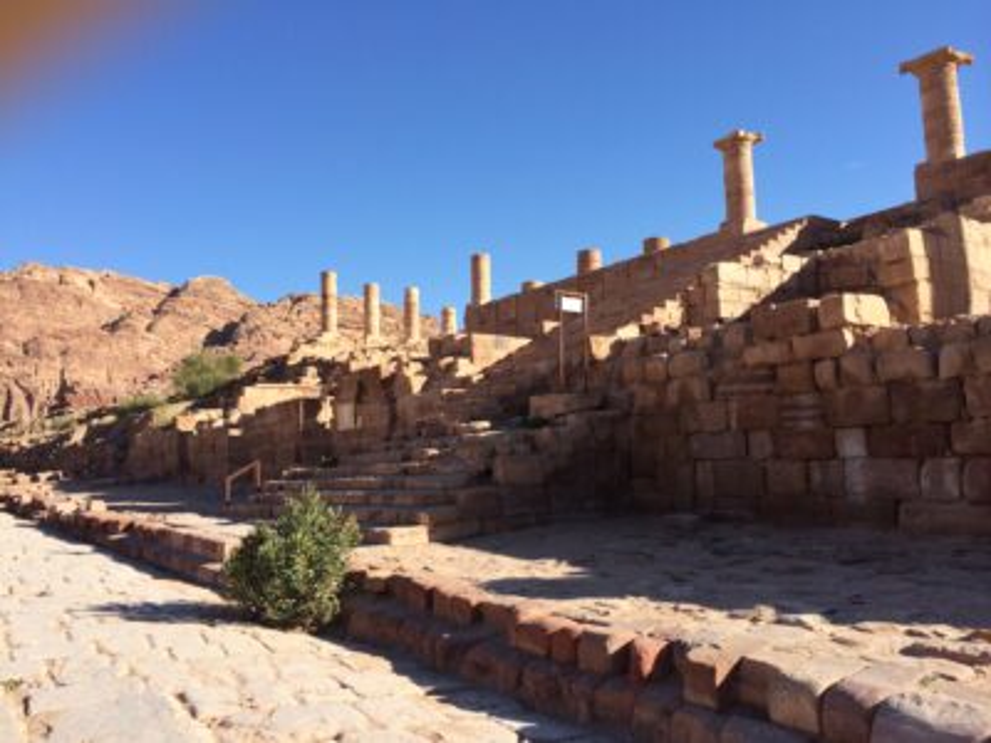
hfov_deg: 60.0
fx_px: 859
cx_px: 496
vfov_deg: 46.8
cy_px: 372
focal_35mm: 30
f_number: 2.2
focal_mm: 4.12
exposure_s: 1/1520
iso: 32
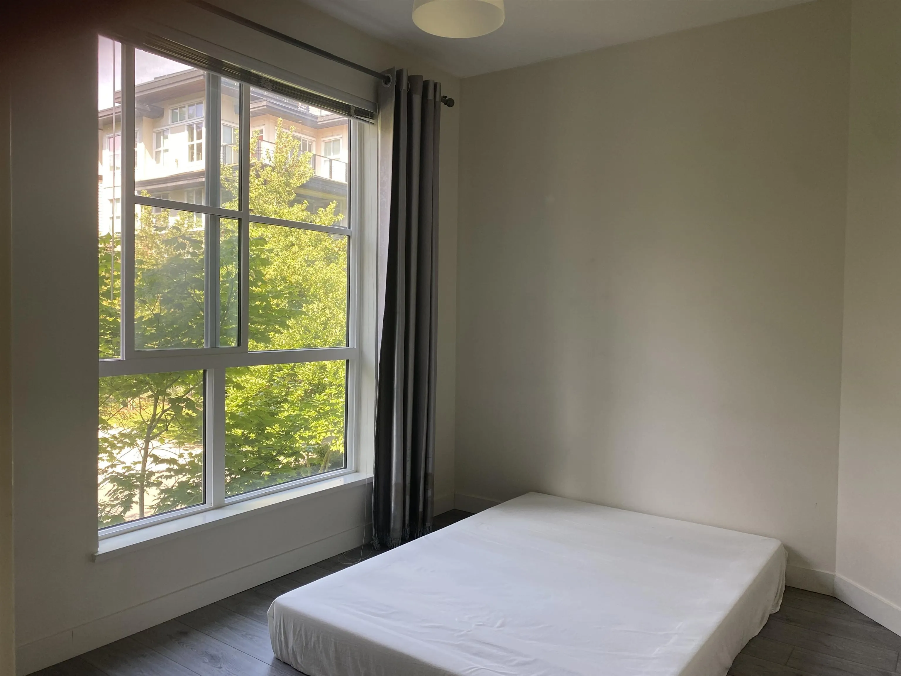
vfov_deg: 53.1
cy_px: 338
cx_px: 450
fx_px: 677
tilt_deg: -2.9
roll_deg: -1.4
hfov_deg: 67.3
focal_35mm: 26
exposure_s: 1/121
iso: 50
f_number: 1.8
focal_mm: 4.25
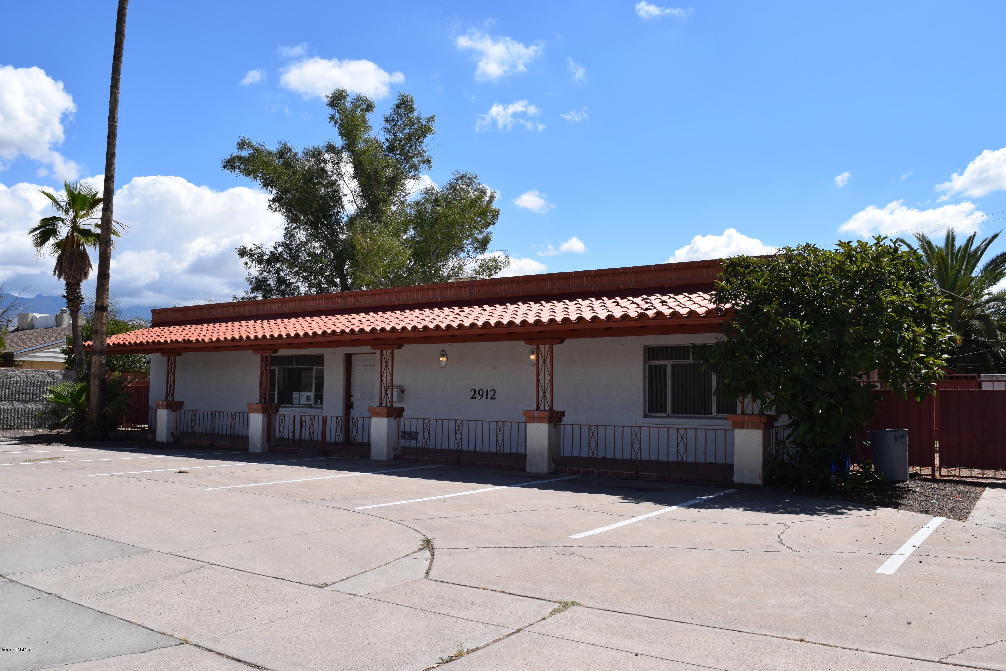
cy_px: 336
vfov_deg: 47.9
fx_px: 754
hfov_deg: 67.4
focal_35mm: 27
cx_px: 503
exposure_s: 1/500
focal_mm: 18
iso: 200
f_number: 10
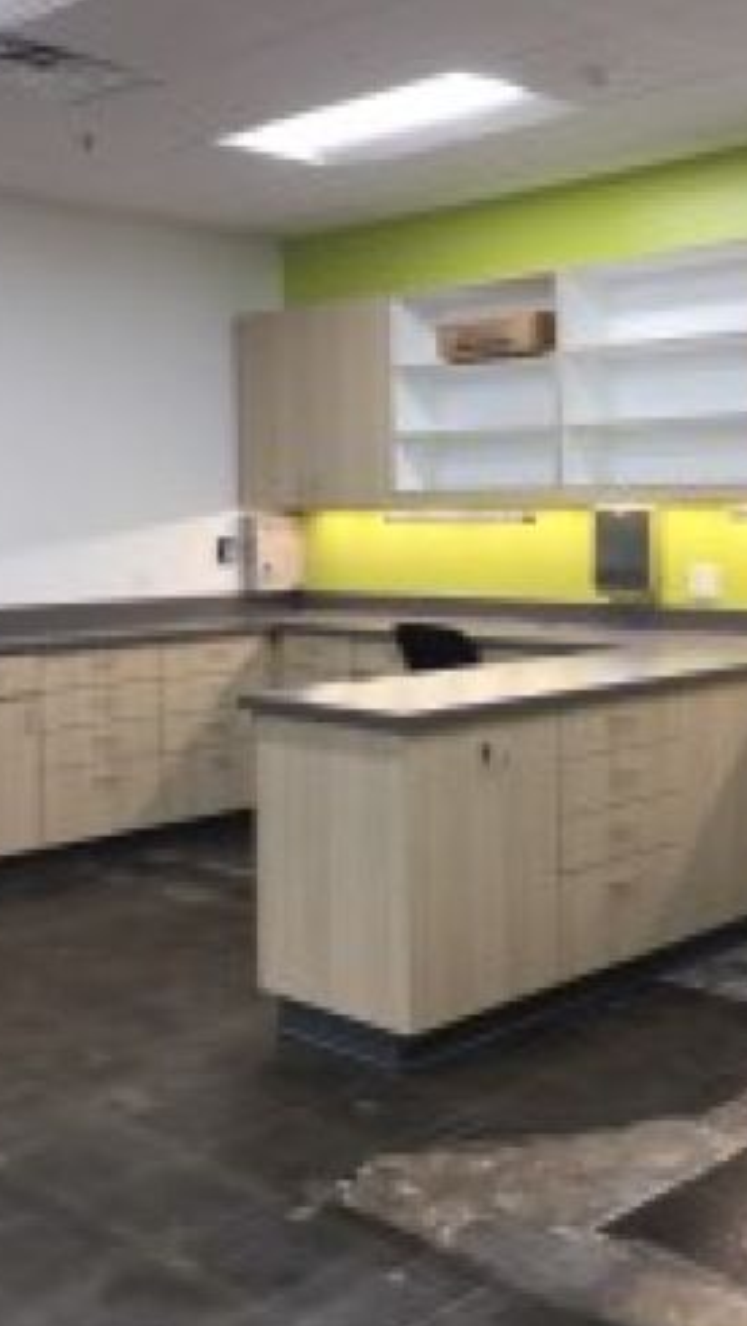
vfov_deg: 47.3
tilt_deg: -5.4
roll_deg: +0.0
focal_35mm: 43
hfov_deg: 27.7
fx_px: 1513
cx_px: 429
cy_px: 668
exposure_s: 1/30
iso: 25
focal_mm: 4.15
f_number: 2.2
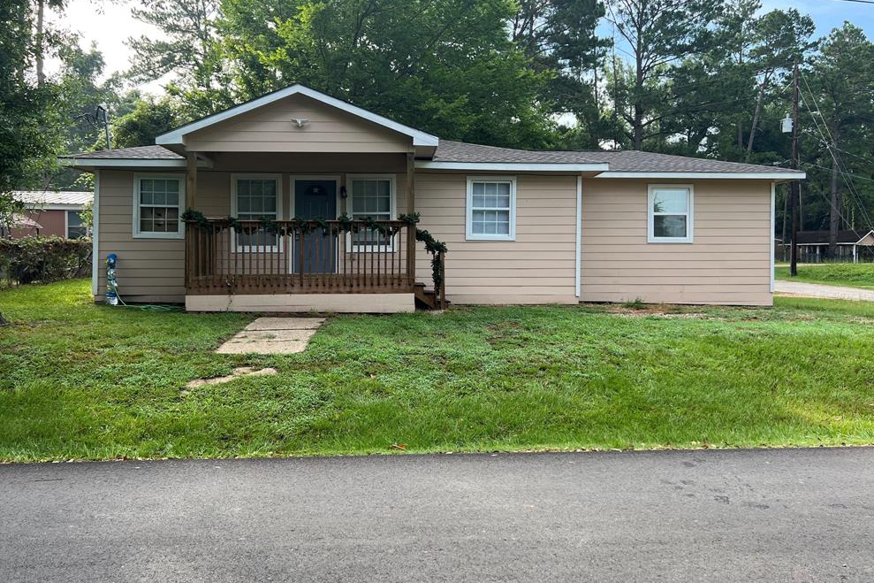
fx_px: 680
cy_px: 264
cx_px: 424
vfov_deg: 46.3
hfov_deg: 65.5
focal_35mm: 28
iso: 50
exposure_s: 1/614
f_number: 1.5
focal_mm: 5.7
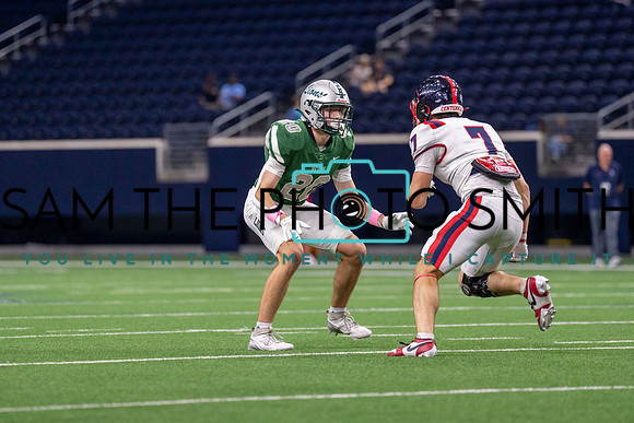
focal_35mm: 290
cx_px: 309
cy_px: 181
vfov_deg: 4.7
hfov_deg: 7.1
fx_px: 5113
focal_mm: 200
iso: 2000
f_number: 2.8
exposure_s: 1/1000
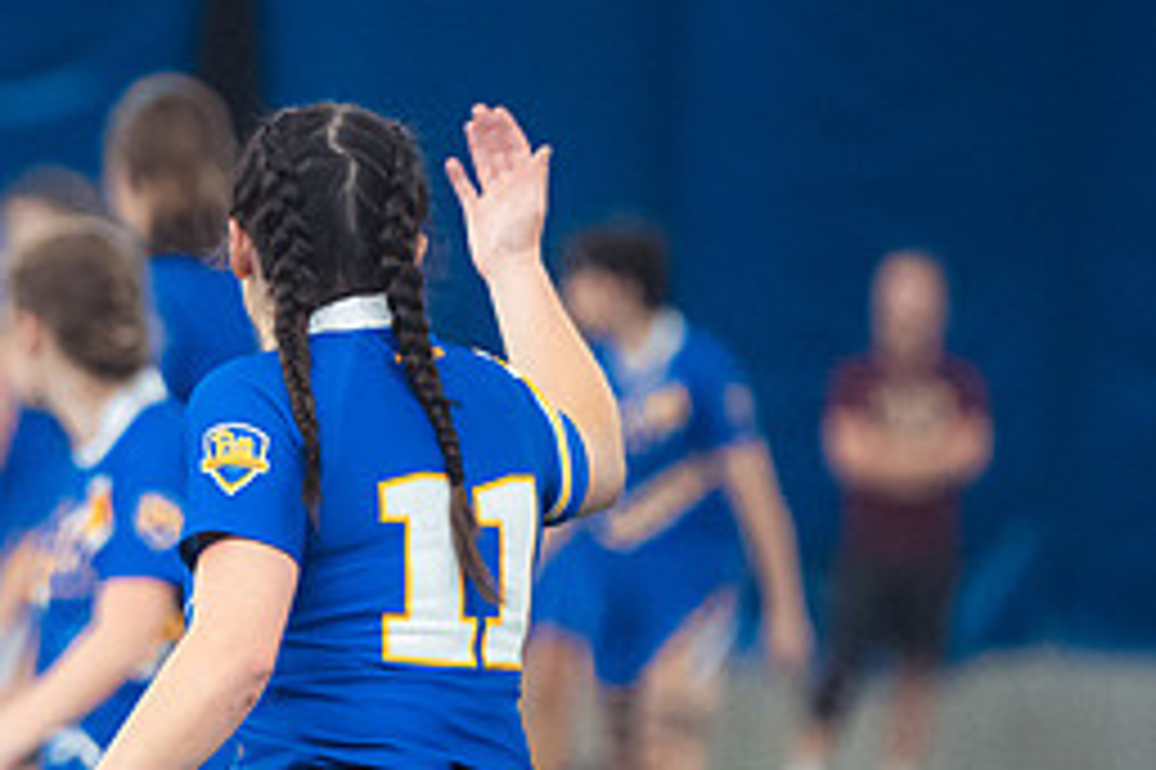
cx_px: 117
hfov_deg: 3.0
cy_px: 536
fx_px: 21725
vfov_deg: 2.0
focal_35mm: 677
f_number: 2.8
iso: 4000
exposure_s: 1/320
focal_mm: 200
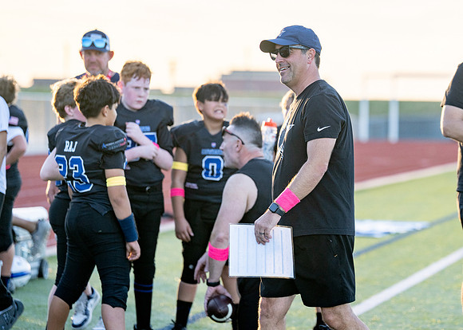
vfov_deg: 7.5
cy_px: 120
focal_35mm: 192
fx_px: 2522
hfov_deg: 10.5
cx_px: 318
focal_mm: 140
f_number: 2.8
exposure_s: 1/1000
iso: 320
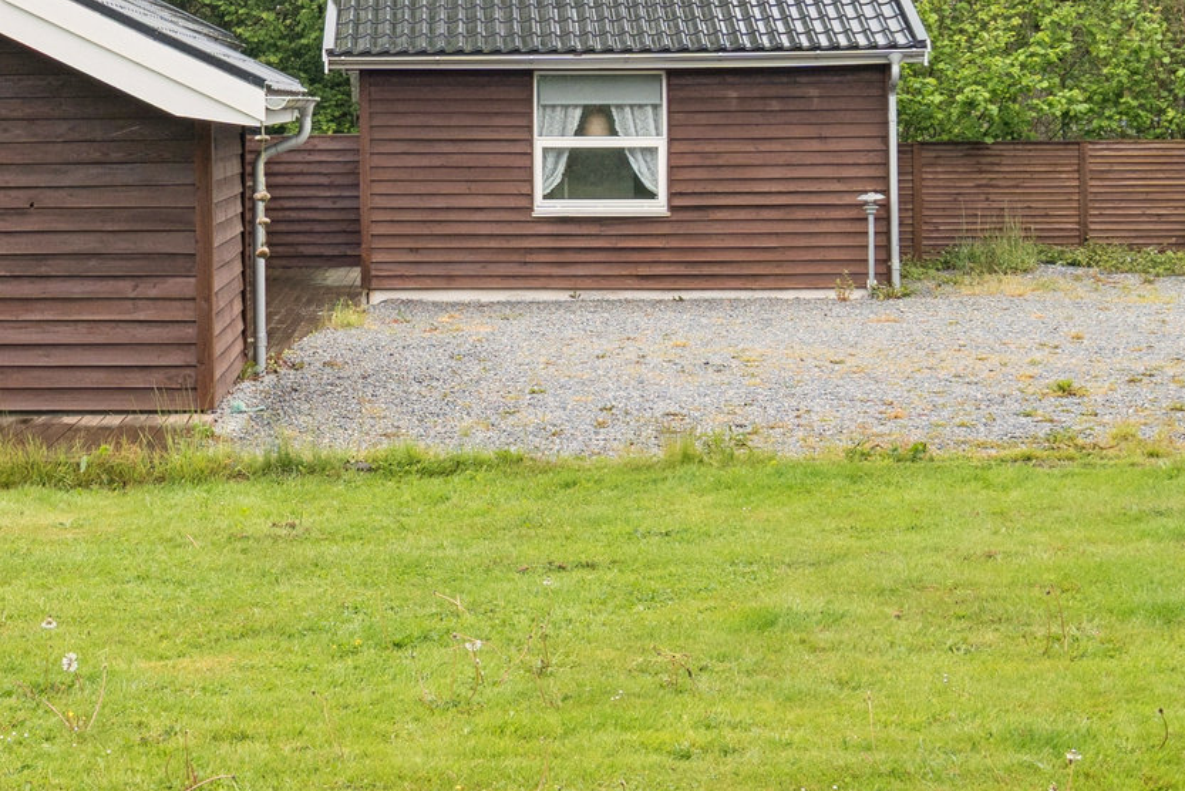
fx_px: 2371
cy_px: 110
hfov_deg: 27.9
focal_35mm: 72
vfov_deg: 18.7
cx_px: 381
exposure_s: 1/160
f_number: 6.3
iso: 320
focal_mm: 20
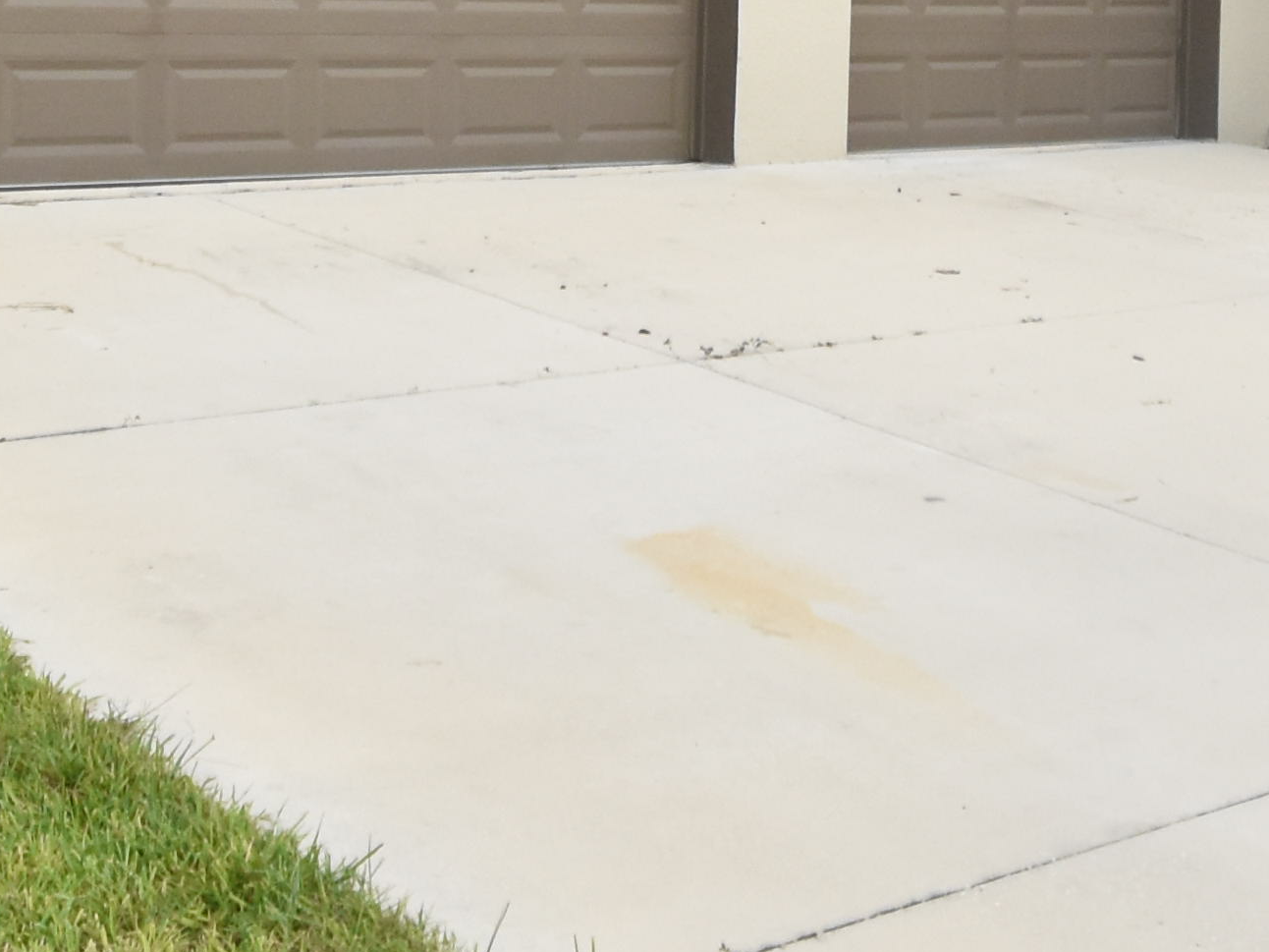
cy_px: -32
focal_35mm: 67
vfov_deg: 21.1
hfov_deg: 28.1
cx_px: 1096
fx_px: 2456
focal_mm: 10
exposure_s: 1/3000
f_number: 3.5
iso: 800
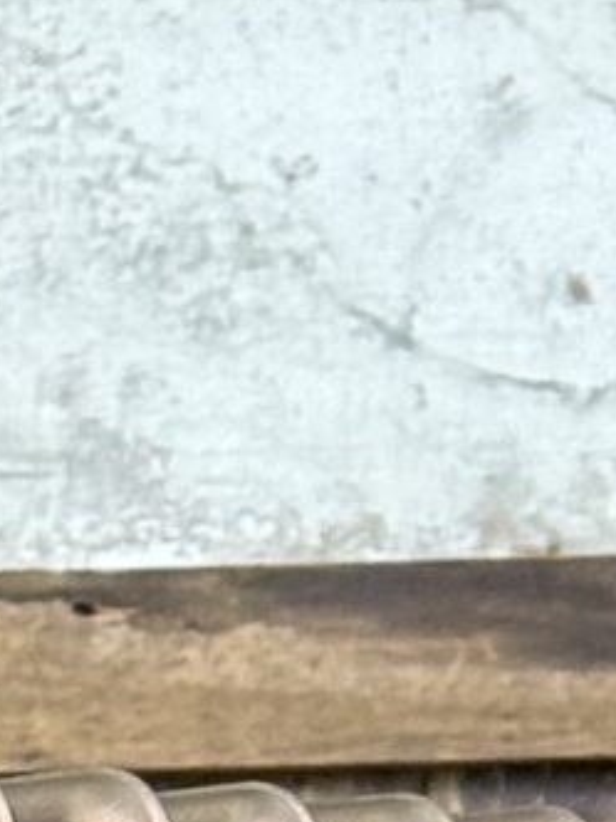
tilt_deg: -8.4
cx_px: -809
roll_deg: +0.7
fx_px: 8779
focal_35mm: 370
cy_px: 2959
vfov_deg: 4.9
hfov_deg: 4.0
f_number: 1.78
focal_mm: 6.76
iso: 125
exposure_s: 1/100
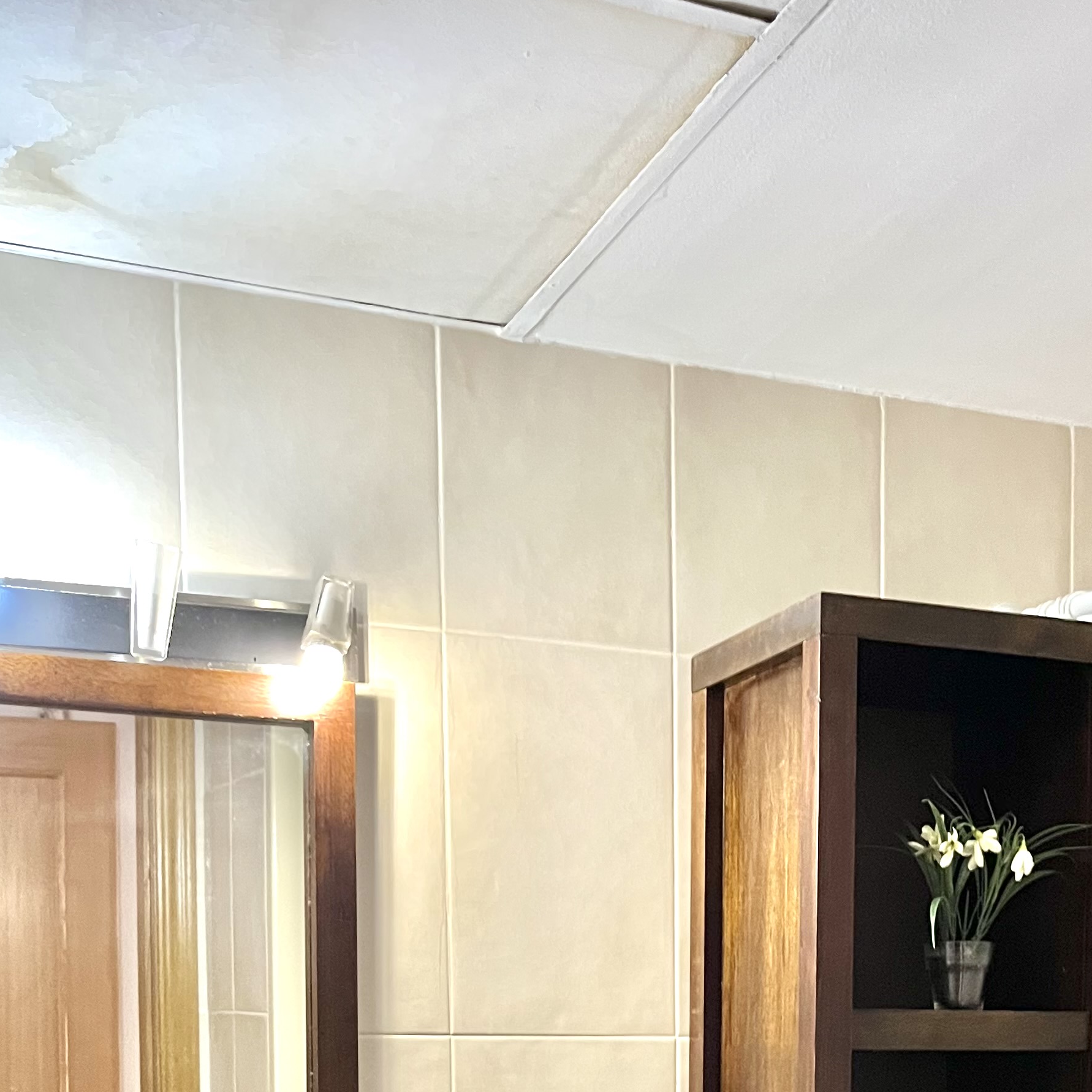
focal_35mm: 52
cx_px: 737
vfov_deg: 29.3
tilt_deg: -4.3
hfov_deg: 32.5
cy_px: 1230
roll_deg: +0.3
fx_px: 1856
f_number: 1.6
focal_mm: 5.1
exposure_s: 1/33
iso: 400
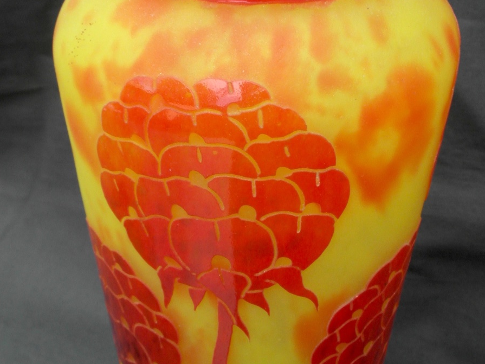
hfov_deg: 34.9
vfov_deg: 26.5
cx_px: 243
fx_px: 770
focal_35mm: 55
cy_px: 157
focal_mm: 6.8
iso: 80
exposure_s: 1/60
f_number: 5.8
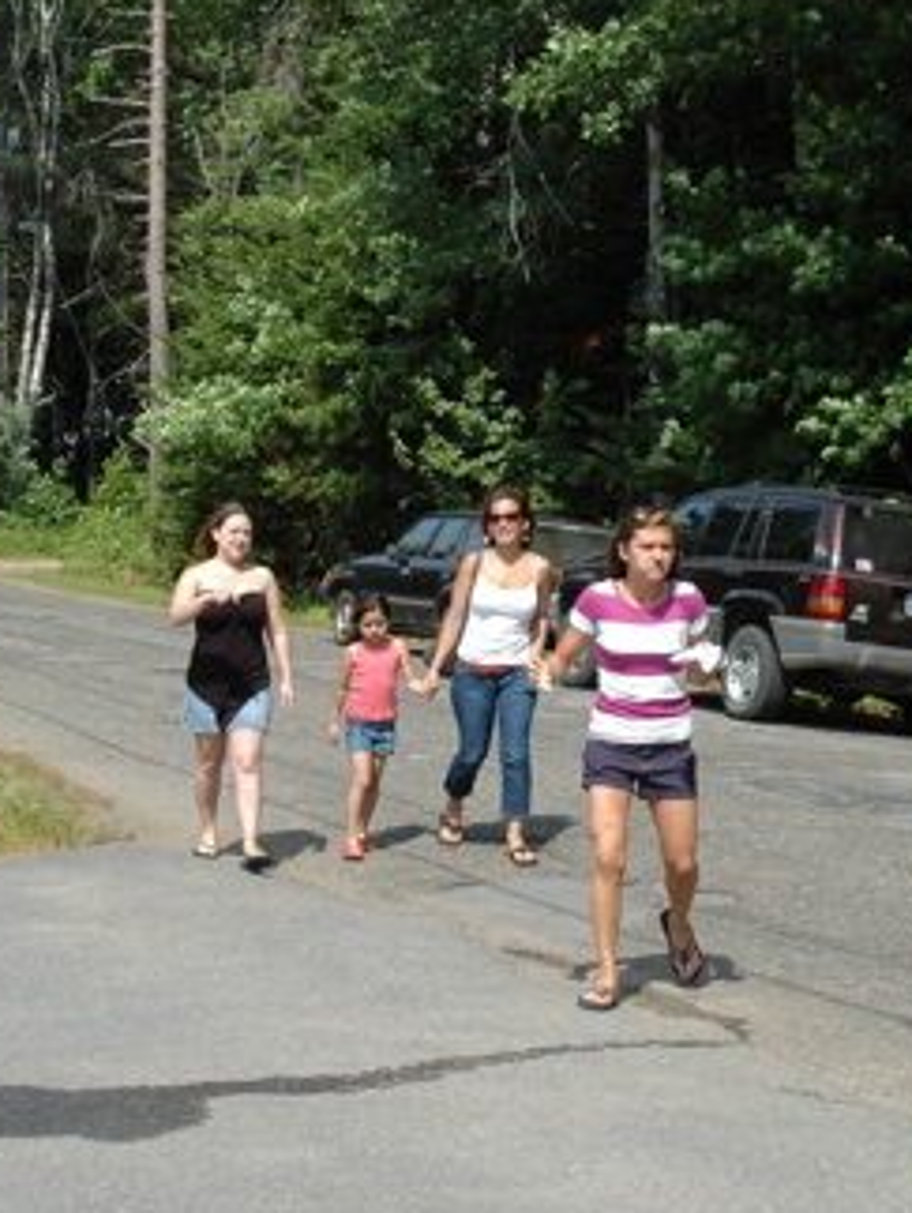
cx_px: 484
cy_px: 663
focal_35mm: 77
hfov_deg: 19.2
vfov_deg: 25.3
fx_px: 2698
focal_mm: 27
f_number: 9
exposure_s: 1/320
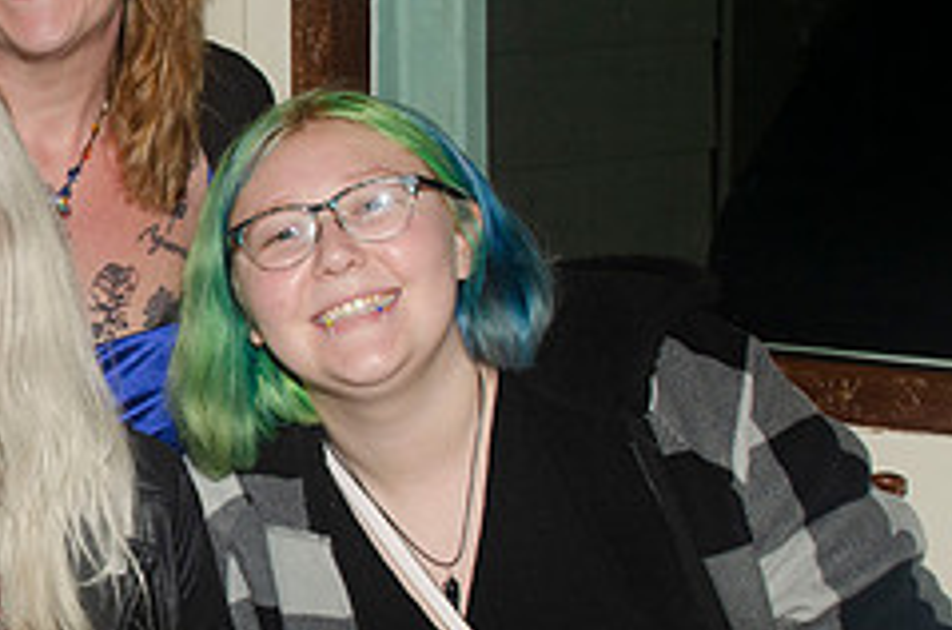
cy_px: 283
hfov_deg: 17.5
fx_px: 2980
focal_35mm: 113
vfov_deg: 12.1
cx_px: -123
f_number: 5.6
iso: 400
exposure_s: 1/60
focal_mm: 31
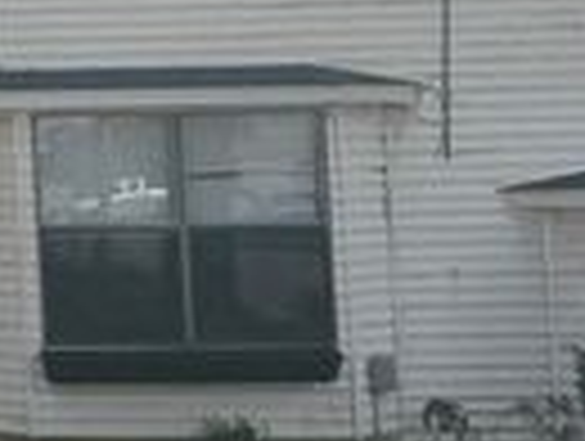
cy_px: 61
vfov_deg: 16.0
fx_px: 1558
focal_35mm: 92
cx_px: -468
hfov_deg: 17.3
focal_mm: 6.76
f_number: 1.78
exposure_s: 1/4950
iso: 80
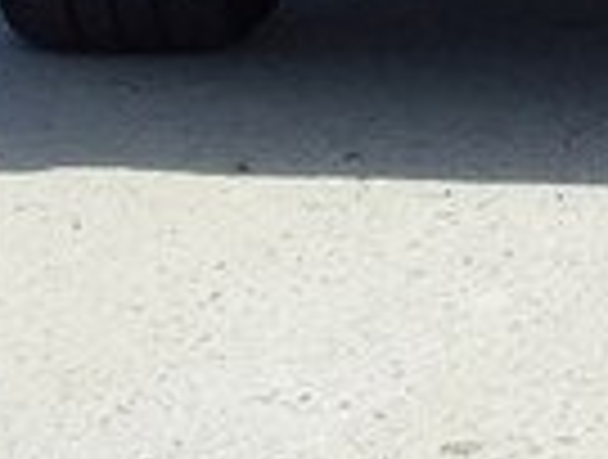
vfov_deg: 9.0
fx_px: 2659
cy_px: -605
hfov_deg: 12.4
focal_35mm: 151
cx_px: 919
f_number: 2.2
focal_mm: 3.3
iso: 40
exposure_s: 1/1083
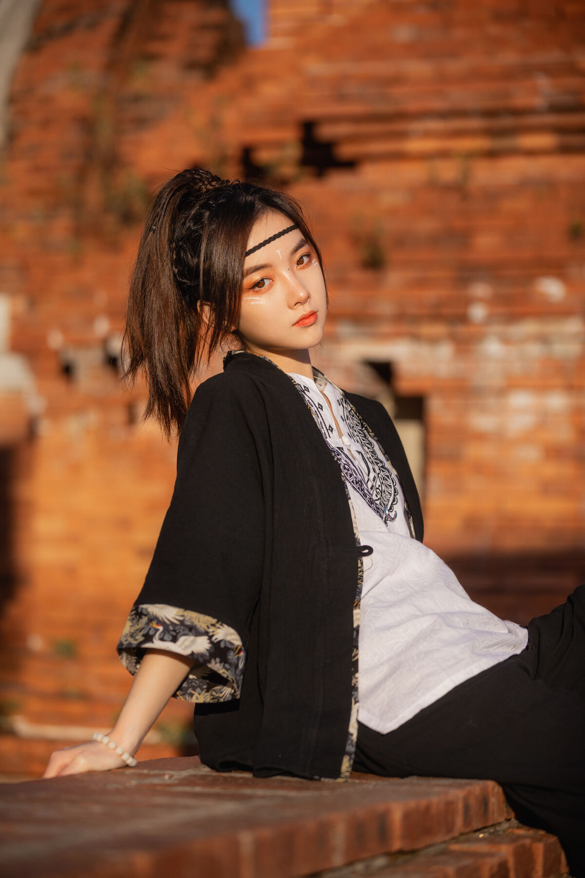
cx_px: 292
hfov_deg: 13.8
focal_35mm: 99
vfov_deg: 20.6
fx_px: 2413
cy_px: 439
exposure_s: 1/1600
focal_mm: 100
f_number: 2.8
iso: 125
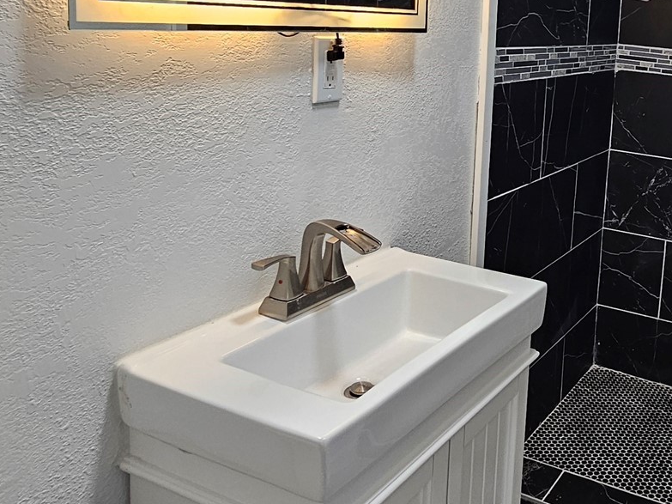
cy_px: 106
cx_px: 571
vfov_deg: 40.2
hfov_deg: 49.6
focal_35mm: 34
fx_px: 660
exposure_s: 1/60
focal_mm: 2.2
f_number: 2.2
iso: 125
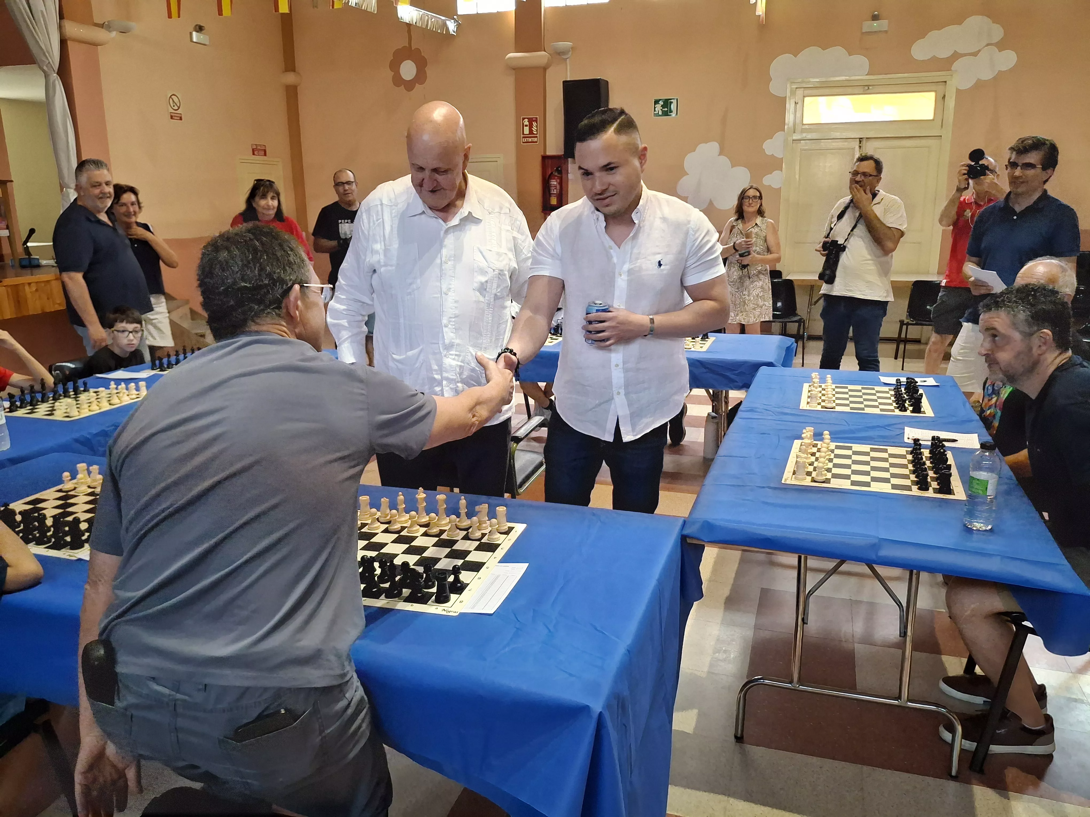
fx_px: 787
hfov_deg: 69.4
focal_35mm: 25
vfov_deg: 54.9
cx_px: 545
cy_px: 408
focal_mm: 4.69
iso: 200
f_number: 1.8
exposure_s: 1/100
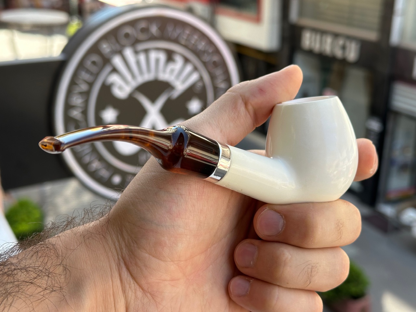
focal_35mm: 48
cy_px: 156
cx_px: 208
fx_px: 577
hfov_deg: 39.7
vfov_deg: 30.3
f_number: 1.78
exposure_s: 1/484
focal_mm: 6.86
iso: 64
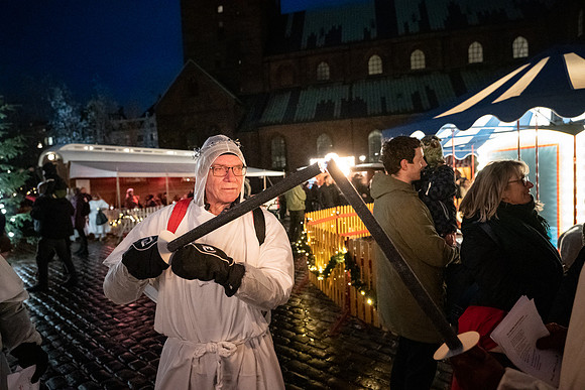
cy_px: 195
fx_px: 341
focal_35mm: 21
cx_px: 292
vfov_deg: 59.5
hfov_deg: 81.2
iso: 25600
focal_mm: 21
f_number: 2.8
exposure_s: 1/250
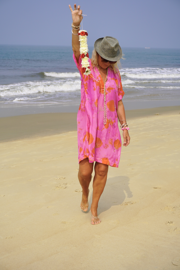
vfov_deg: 35.9
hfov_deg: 24.4
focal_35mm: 56
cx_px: 90
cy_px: 135
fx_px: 416
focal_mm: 37
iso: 100
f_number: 5.6
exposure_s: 1/1000
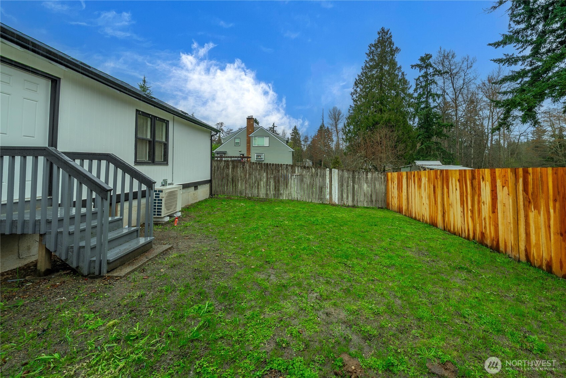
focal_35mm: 13
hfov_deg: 108.3
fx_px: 204
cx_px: 283
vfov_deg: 85.5
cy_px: 189
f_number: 7.1
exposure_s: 1/30
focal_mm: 13
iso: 80
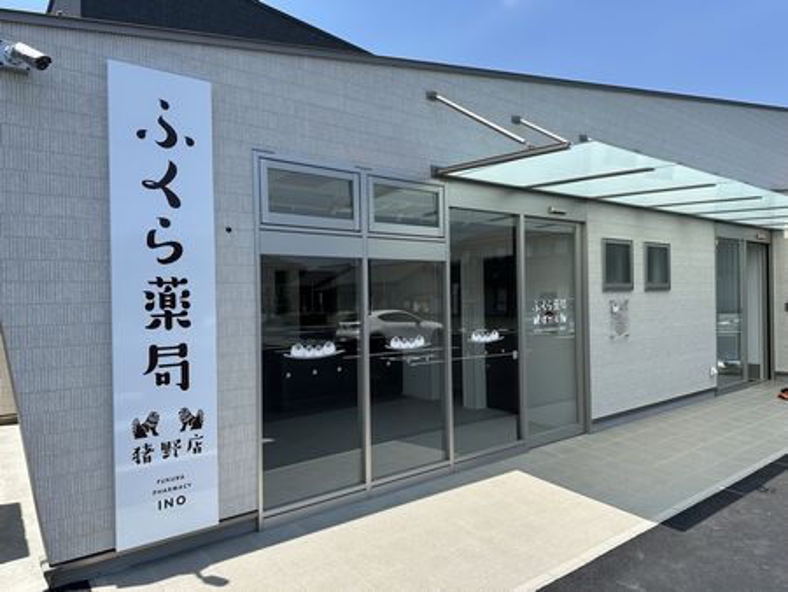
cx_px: 394
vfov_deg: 56.9
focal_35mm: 24
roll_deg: +1.2
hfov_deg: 71.6
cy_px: 296
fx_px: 547
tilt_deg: +0.3
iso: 80
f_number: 1.78
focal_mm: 6.86
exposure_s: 1/4016
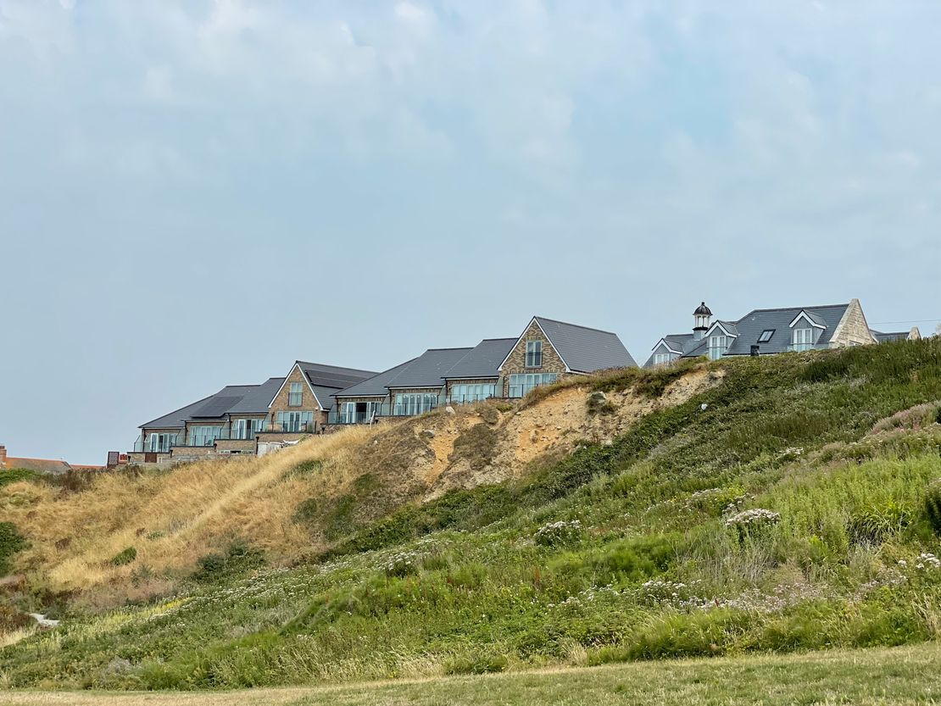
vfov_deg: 28.0
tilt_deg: +7.5
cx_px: 470
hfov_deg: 36.8
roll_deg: -2.5
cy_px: 353
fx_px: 1414
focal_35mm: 52
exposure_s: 1/2660
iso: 25
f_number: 2
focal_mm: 6
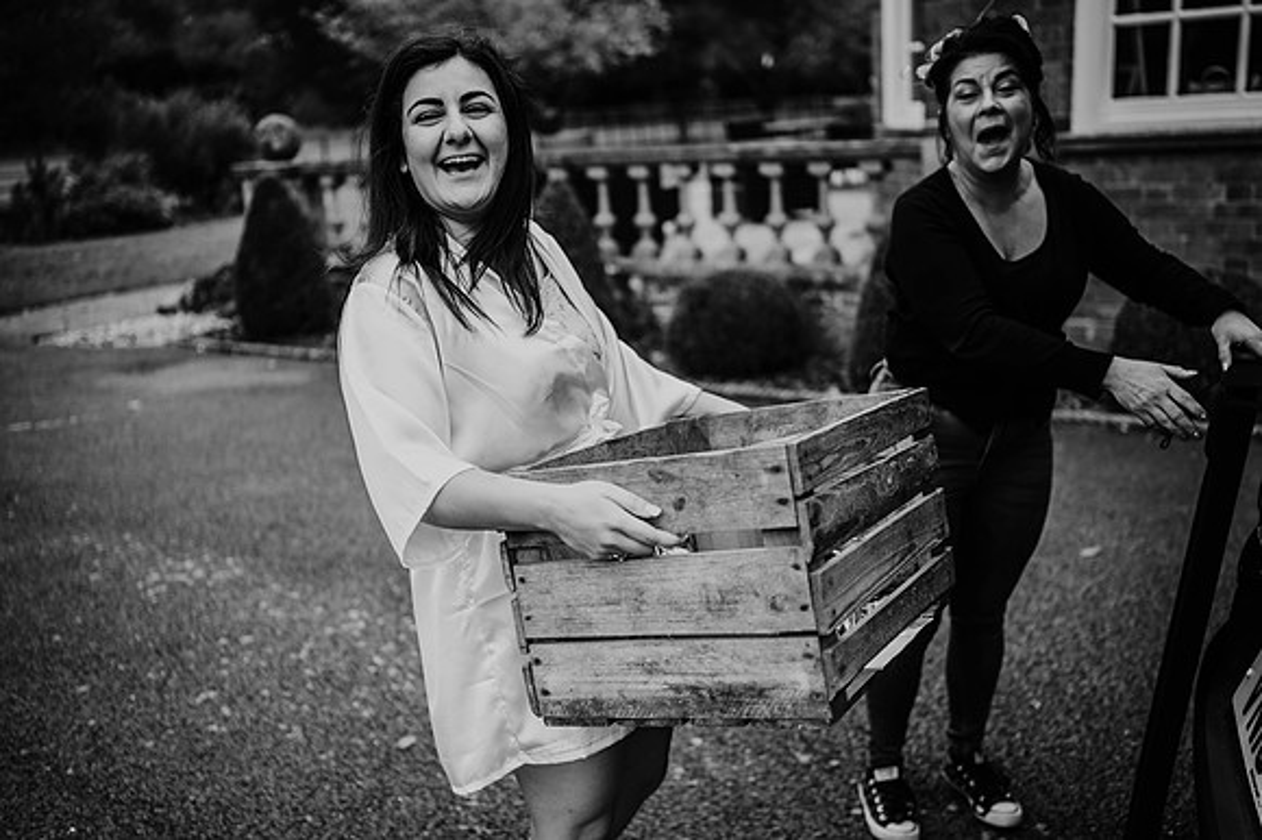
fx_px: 1226
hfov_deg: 54.5
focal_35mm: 35
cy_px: 420
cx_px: 631
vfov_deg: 37.8
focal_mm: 35
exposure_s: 1/1000
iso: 100
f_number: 1.8
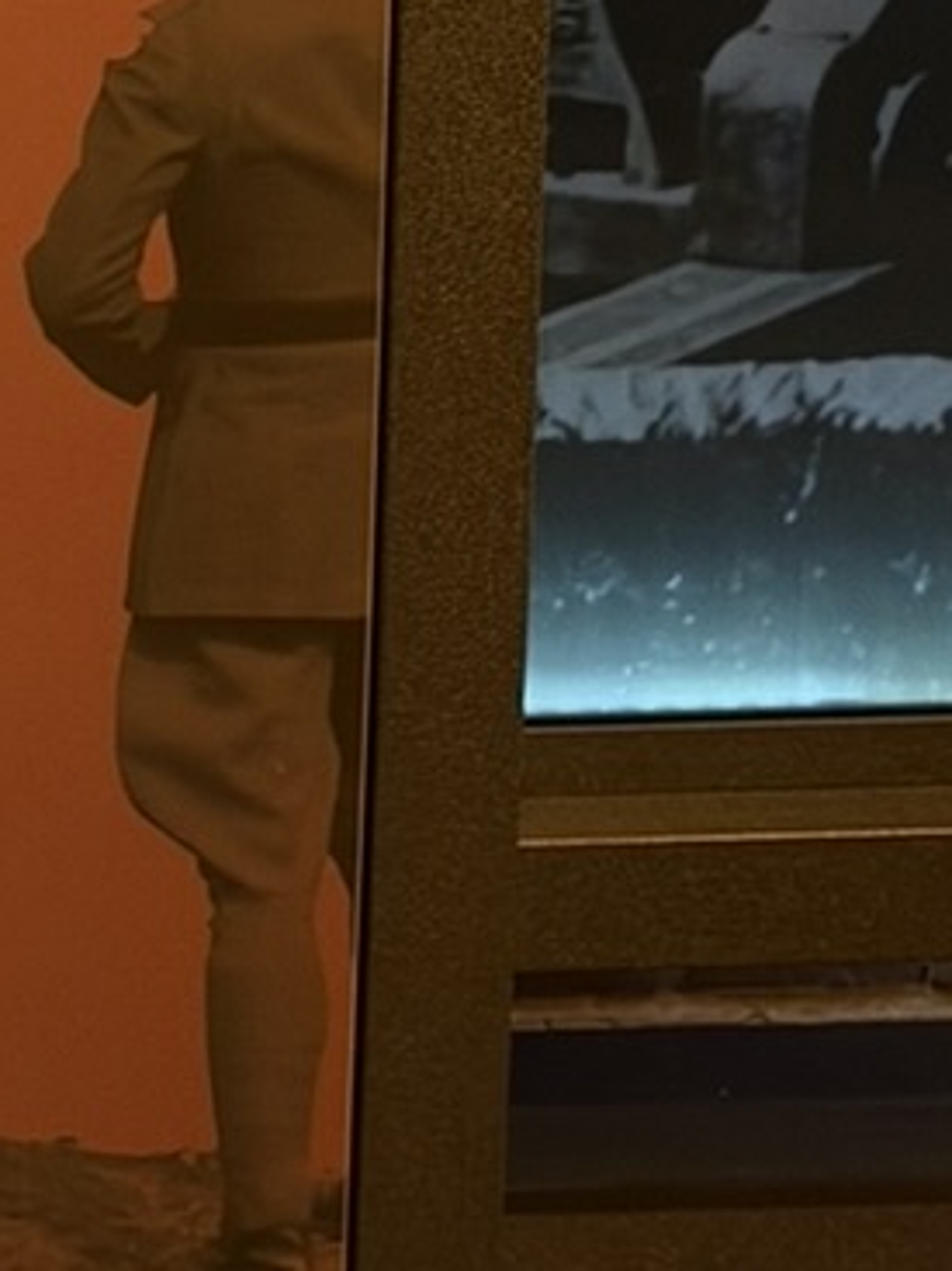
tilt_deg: -6.8
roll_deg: +0.3
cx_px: -1063
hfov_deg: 10.1
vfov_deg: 12.2
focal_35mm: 134
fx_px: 4917
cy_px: -1610
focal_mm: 6.93
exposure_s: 1/64
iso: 400
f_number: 1.8
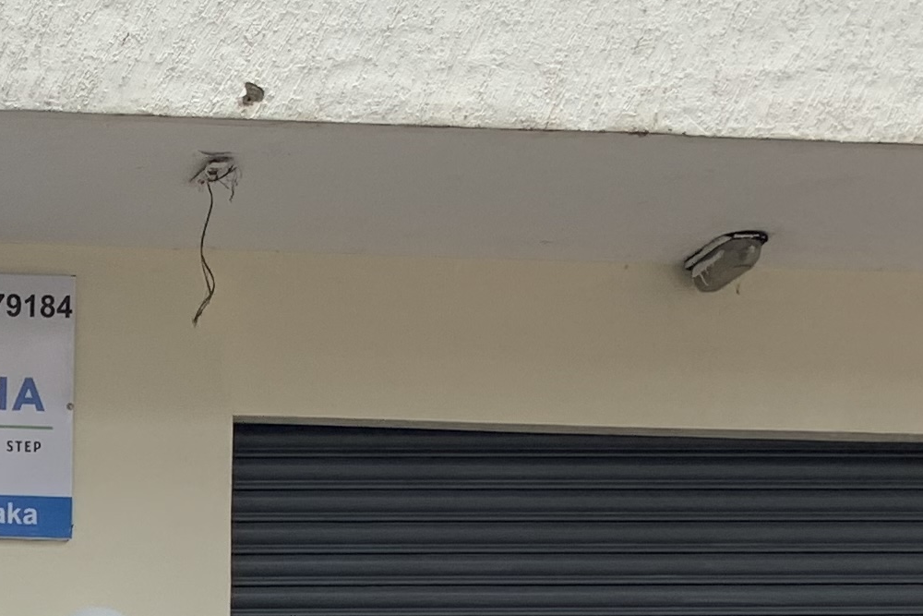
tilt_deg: +1.8
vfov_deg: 11.9
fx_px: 2795
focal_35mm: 109
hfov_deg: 16.1
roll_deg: +0.1
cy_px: 992
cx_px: -691
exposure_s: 1/129
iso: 25
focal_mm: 4.25
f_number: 1.8
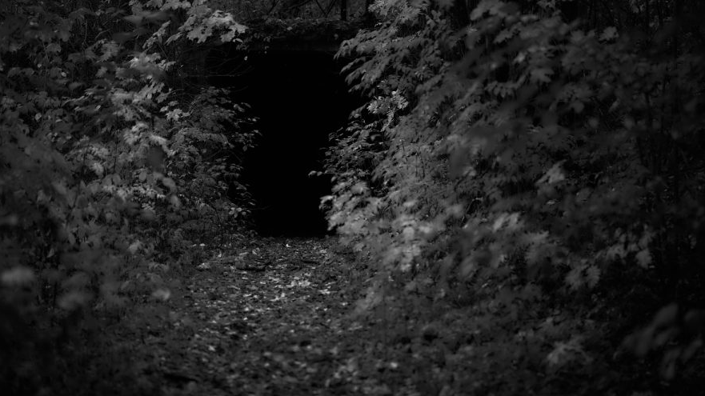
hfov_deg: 23.4
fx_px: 1701
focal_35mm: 91
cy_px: 202
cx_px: 346
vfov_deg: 13.3
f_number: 1.8
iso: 200
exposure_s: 1/15
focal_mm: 85
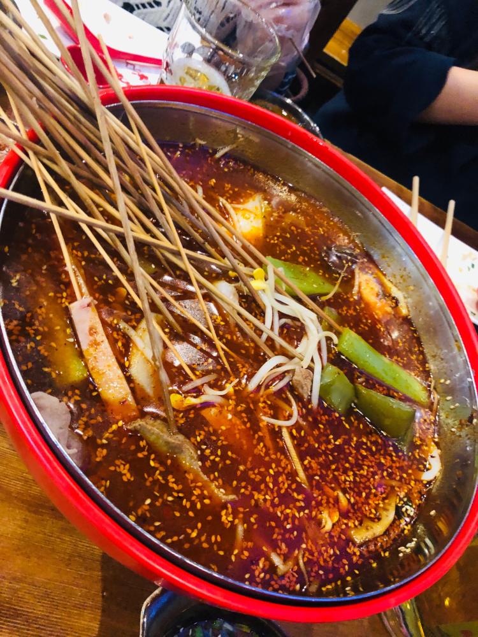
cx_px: 239
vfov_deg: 63.4
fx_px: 516
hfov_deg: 49.7
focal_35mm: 28
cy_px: 318
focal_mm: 4
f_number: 1.8
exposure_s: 1/4
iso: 100
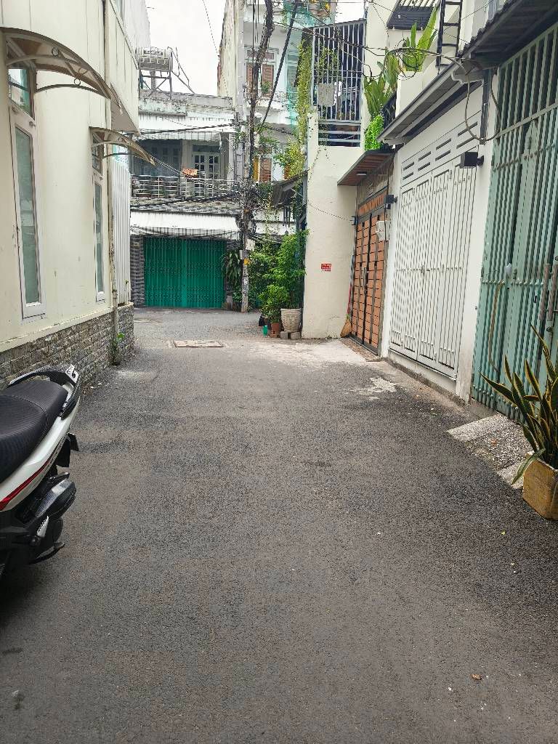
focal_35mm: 24
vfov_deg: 71.6
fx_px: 516
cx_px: 279
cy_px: 372
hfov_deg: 56.8
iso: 50
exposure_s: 1/961
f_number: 1.8
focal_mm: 5.59
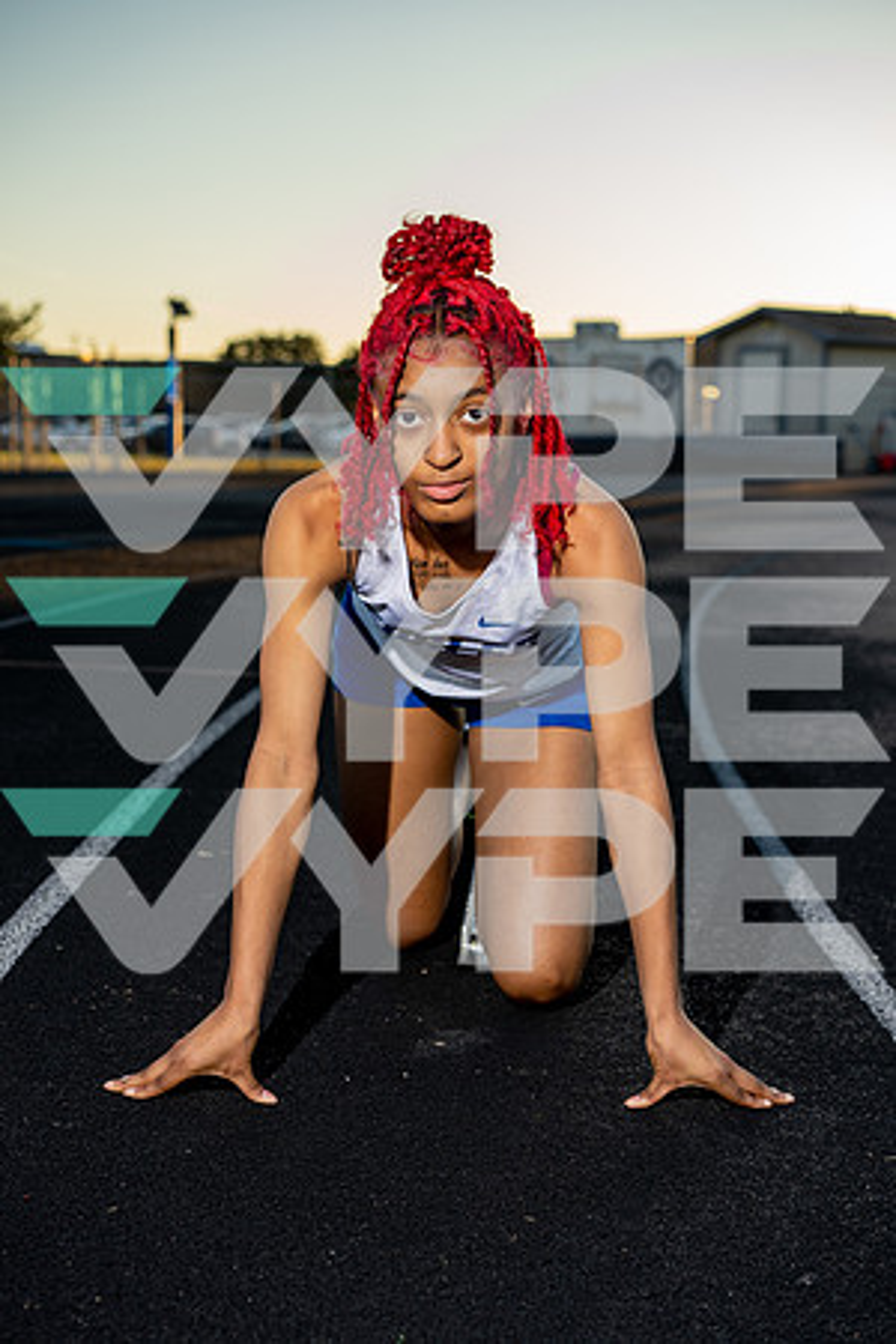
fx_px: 2053
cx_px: 448
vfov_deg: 36.2
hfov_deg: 24.6
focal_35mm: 55
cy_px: 672
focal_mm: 55
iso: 125
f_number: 4.5
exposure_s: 1/200
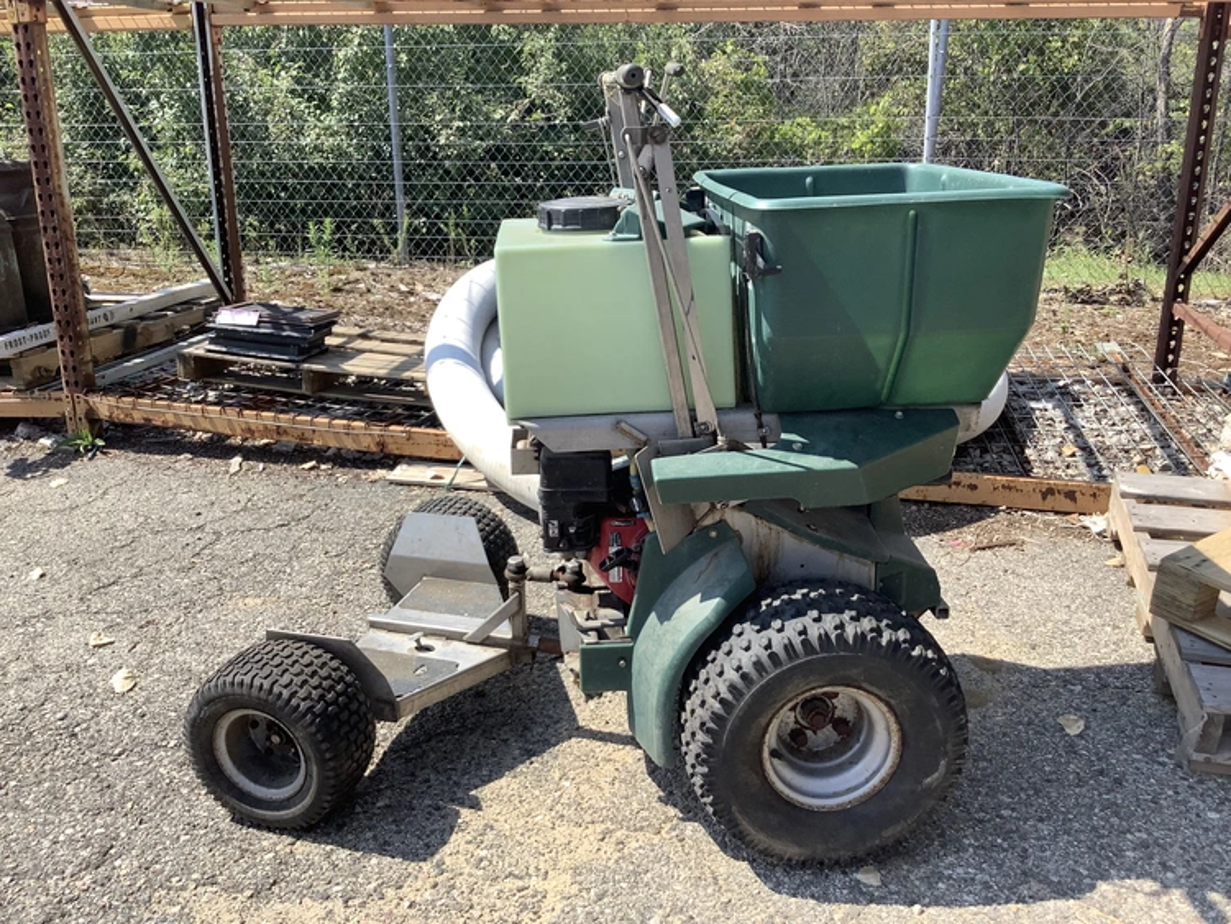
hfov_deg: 58.3
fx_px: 1103
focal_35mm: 31
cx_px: 616
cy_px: 462
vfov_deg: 45.5
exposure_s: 1/691
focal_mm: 3.3
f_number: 2.4
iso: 25
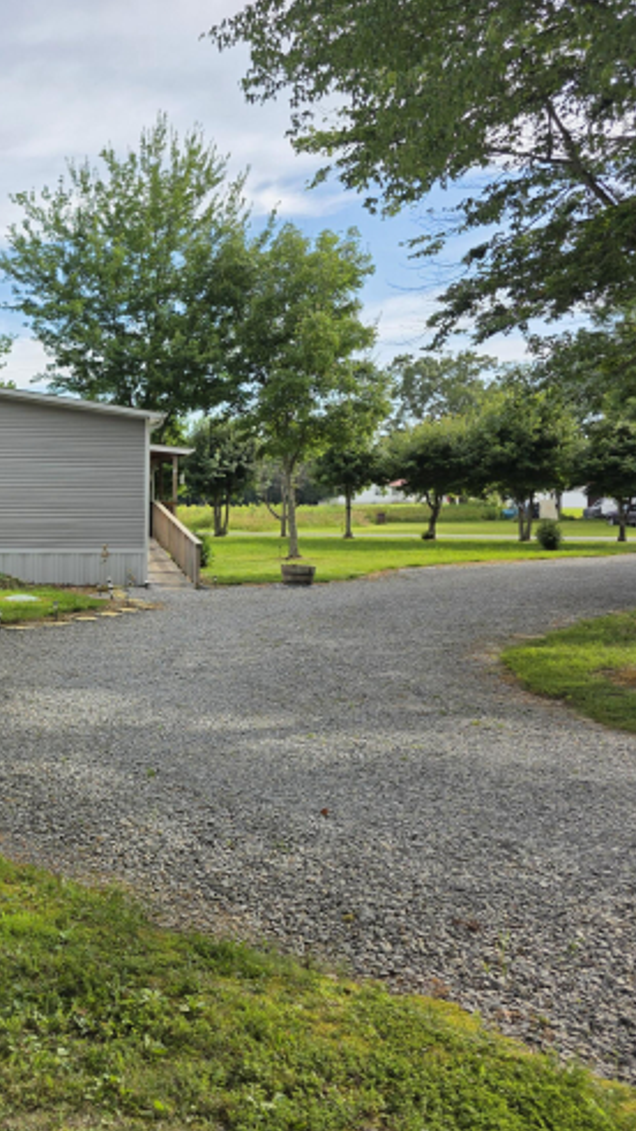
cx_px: -43
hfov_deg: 31.2
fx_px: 1020
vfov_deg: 58.0
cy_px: 569
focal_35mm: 34
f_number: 1.7
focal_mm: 6.3
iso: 80
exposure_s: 1/2945
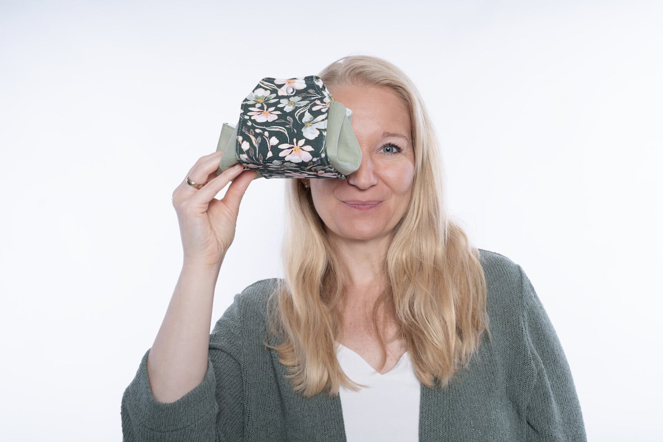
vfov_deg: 31.9
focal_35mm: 42
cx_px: 332
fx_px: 773
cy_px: 221
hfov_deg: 46.4
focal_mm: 42
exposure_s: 1/160
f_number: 7.1
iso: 160
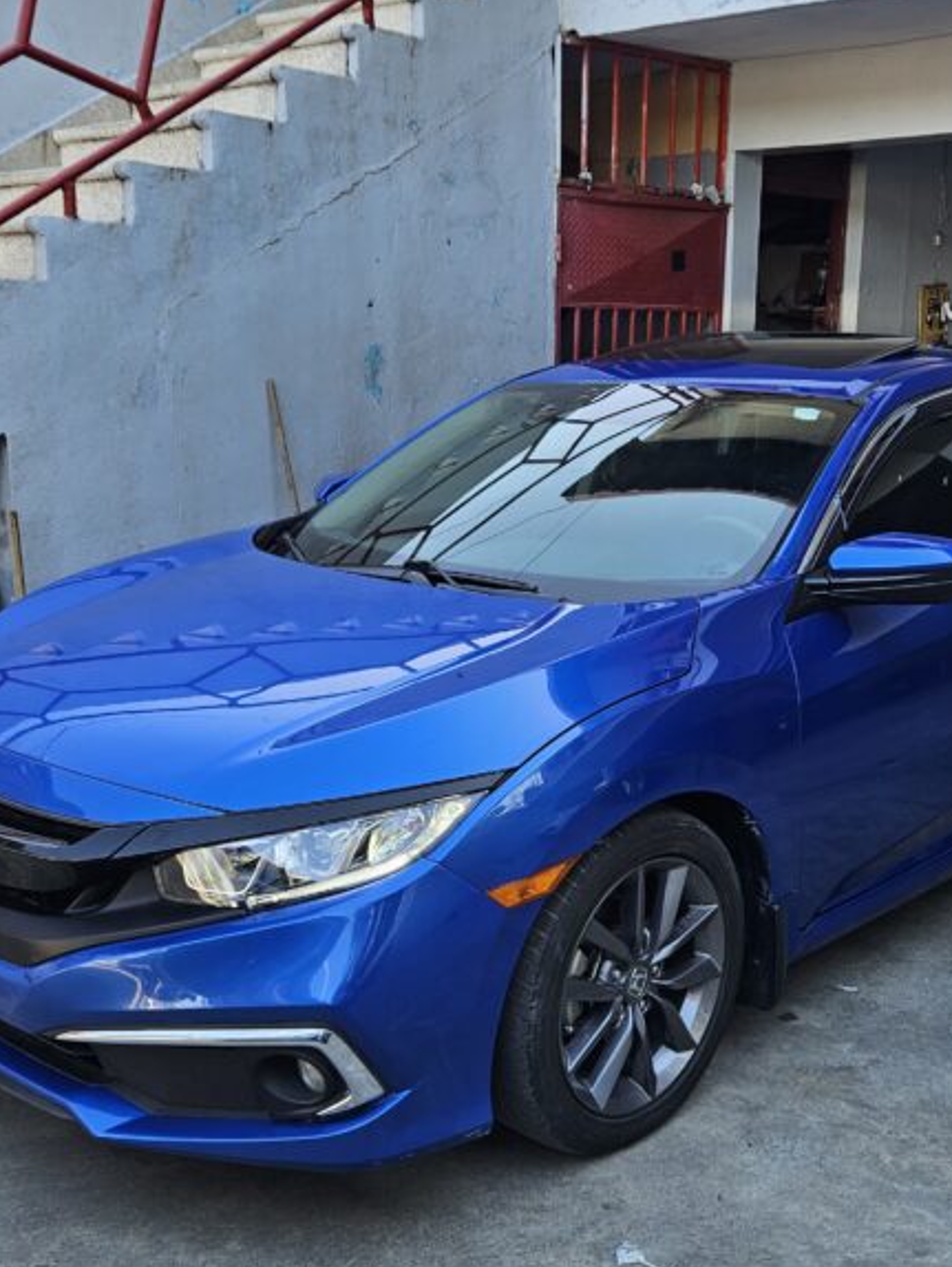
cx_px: 594
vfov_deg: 45.7
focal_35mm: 41
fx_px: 1502
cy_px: 660
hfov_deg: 35.0
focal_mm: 5.4
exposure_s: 1/129
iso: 25
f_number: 1.8
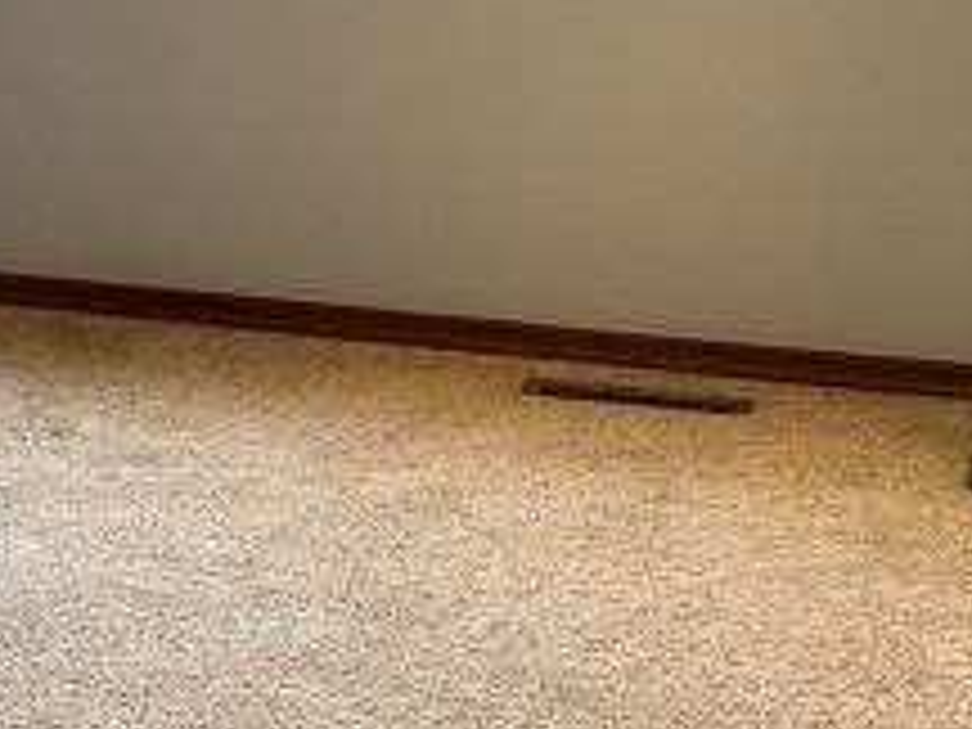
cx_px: -630
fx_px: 3201
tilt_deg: -7.9
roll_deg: +1.9
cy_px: -50
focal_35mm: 114
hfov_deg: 15.5
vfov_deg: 12.8
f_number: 1.78
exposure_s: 1/120
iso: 125
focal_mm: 6.76
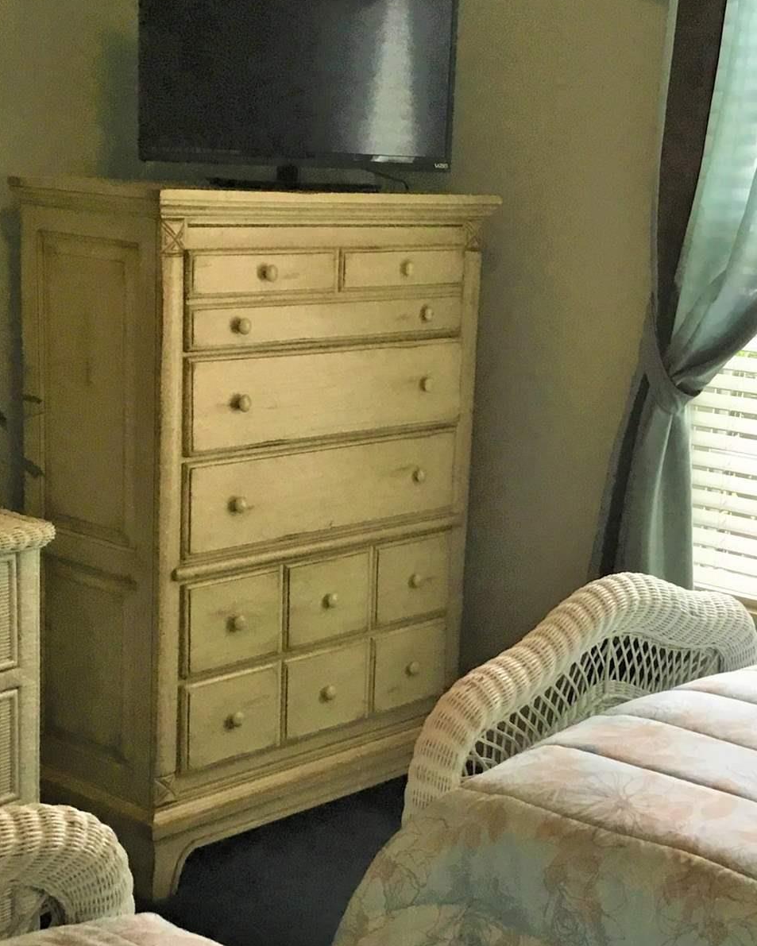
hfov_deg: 29.1
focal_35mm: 52
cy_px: 566
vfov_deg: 35.9
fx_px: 1456
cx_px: 439
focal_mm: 3.3
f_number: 2.4
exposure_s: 1/30
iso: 32
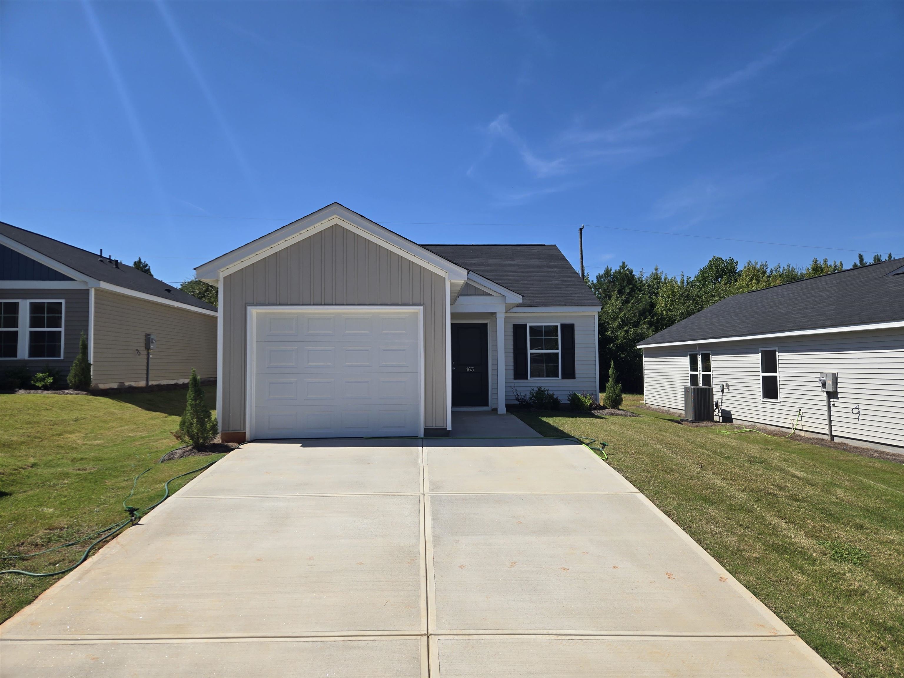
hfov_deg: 73.9
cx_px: 452
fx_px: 601
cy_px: 339
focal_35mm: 23
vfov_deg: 58.9
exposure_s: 1/2945
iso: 25
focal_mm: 5.4
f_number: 1.8
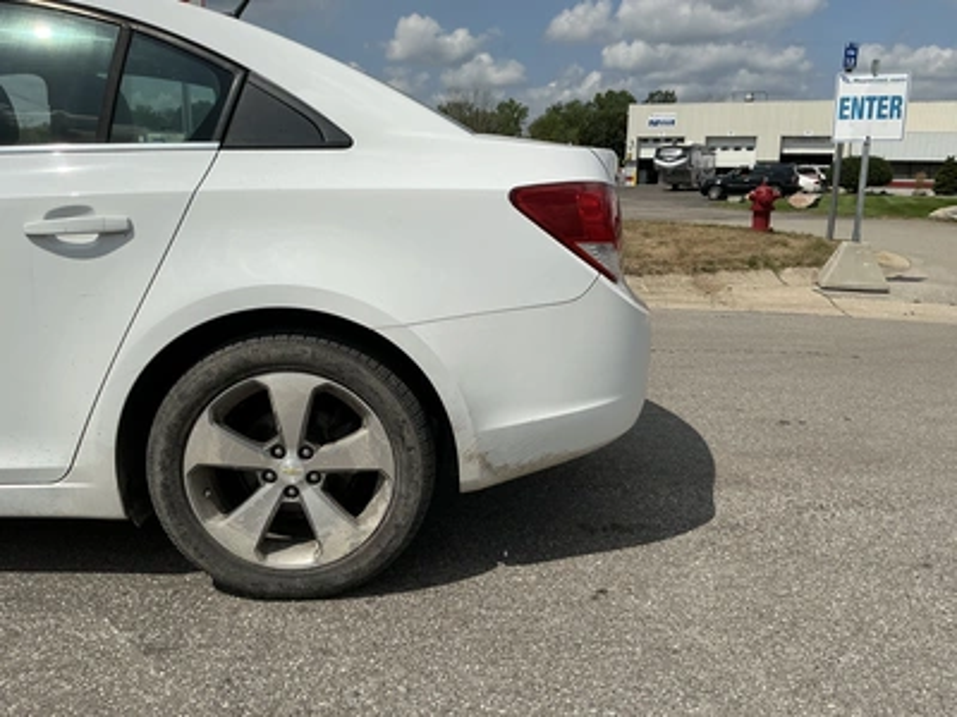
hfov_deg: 63.4
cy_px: 358
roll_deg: -1.1
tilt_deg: -11.4
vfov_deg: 49.7
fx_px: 774
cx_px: 478
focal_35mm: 28
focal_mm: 3
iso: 25
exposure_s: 1/5263
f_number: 1.8
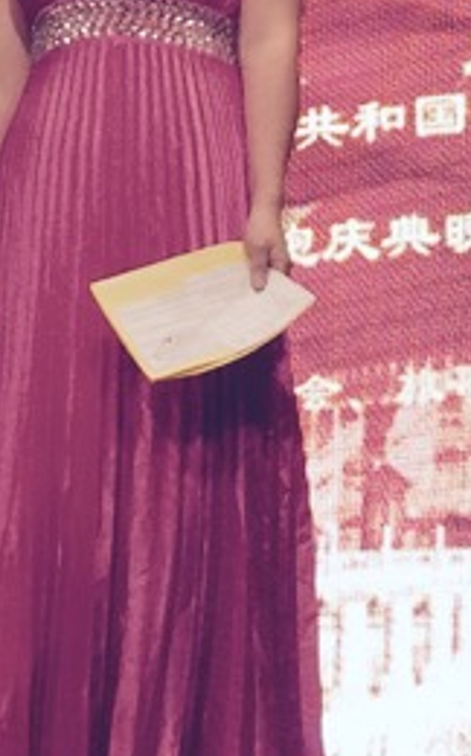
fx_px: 2923
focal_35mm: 142
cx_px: 163
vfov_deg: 14.3
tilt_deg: +15.1
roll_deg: -0.1
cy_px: -113
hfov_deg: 9.2
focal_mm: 4.15
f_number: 2.2
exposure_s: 1/30
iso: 64
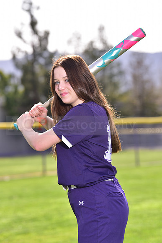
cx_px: 81
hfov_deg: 8.6
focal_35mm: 160
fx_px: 1079
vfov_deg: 12.8
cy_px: 122
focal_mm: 160
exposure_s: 1/250
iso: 80
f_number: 5
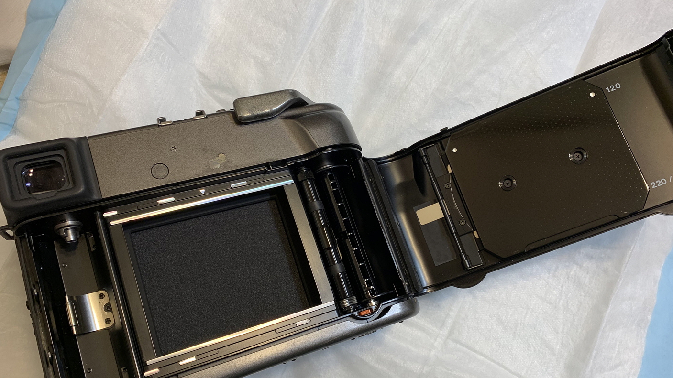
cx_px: 335
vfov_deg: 40.0
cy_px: 227
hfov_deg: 66.1
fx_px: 517
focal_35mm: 29
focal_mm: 4.25
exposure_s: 1/60
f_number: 1.8
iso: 50
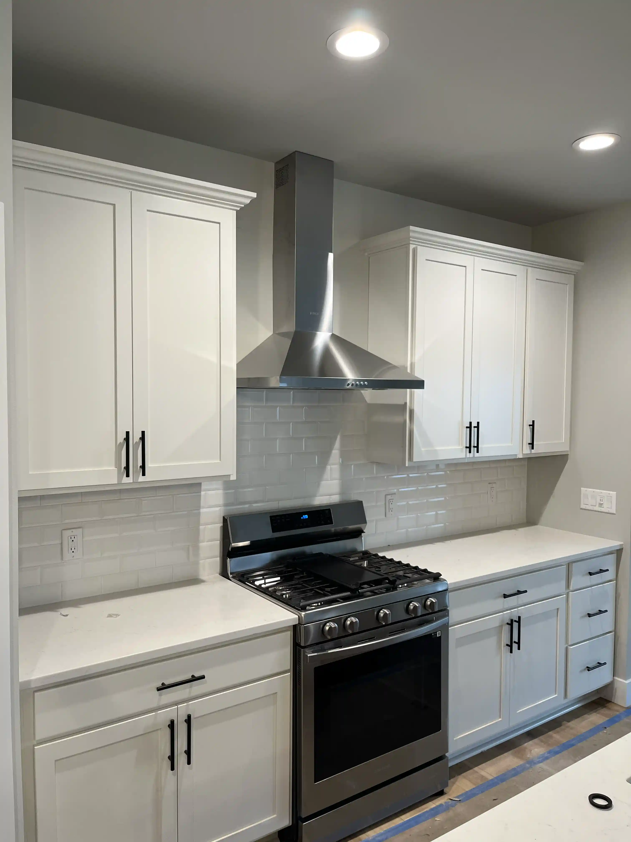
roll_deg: -0.2
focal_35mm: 26
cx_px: 316
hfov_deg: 53.1
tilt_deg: -2.2
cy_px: 421
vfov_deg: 67.3
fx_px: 632
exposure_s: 1/60
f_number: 1.6
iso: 64
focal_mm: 5.1
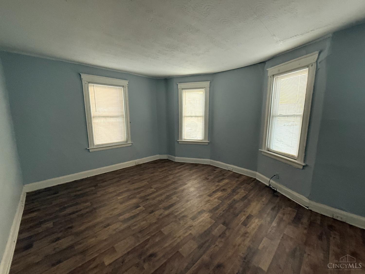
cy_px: 137
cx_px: 182
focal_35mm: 14
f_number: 2.2
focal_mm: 2.22
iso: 400
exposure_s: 1/60
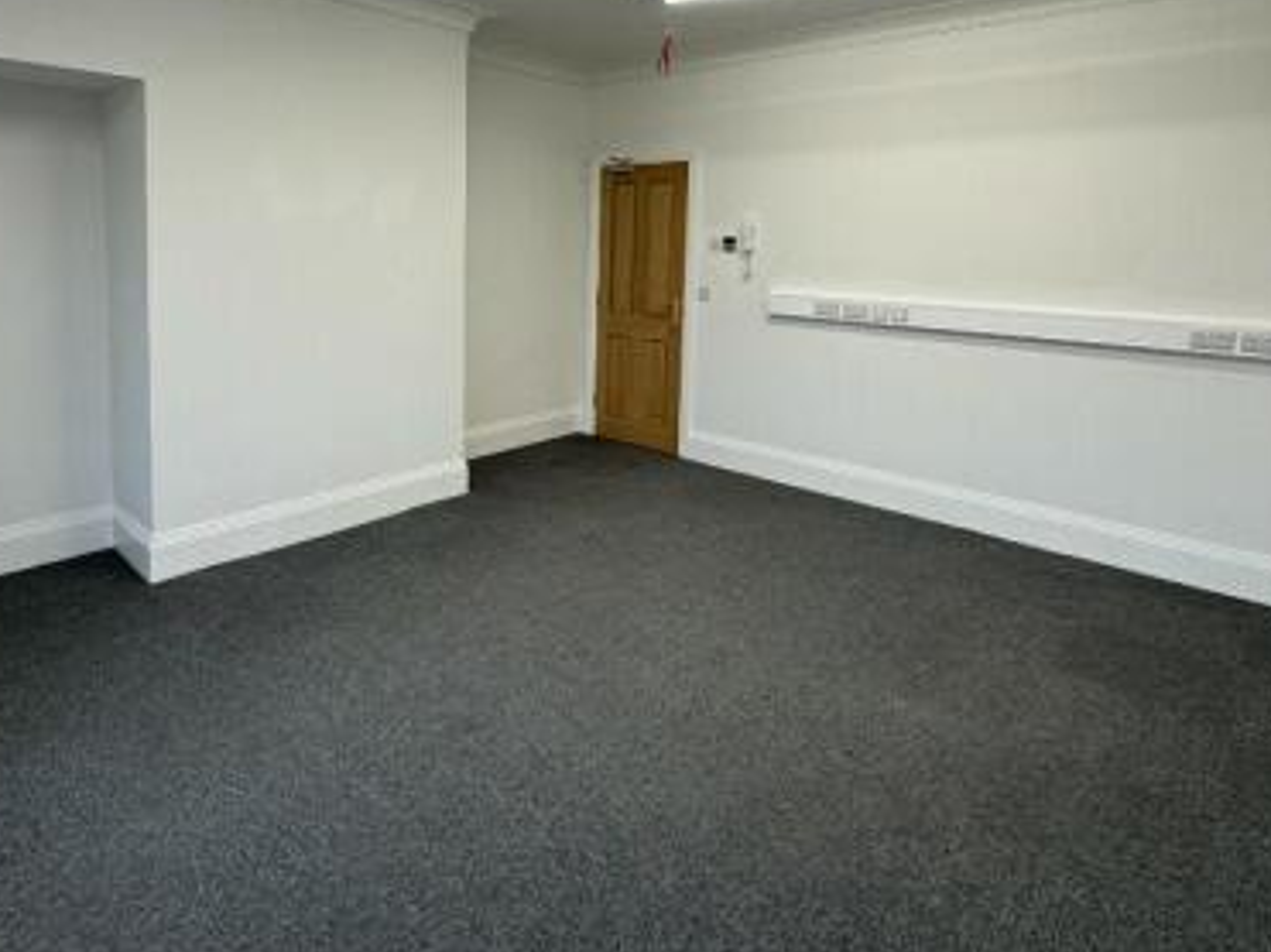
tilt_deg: -5.2
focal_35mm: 22
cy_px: 313
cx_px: 564
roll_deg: -1.0
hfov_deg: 76.1
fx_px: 808
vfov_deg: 59.6
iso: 64
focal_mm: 2.22
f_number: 2.2
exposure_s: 1/100
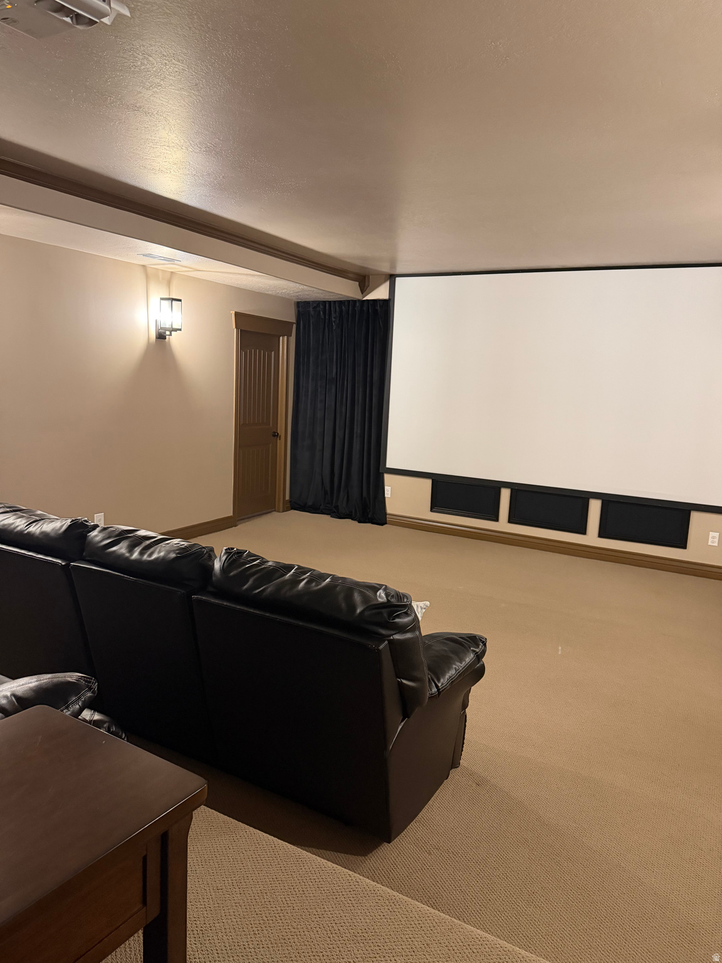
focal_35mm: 24
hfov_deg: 56.8
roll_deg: -2.1
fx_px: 667
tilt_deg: -8.4
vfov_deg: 71.6
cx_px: 361
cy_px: 482
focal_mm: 6.76
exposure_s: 1/40
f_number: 1.78
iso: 800
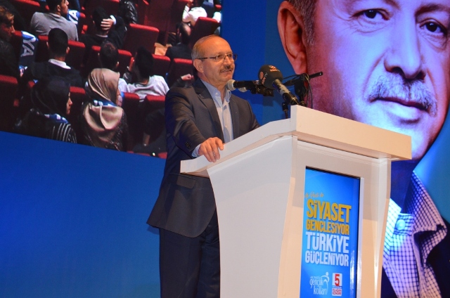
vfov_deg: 18.8
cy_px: 149
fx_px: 898
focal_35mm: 72
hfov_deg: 28.1
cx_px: 225
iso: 1600
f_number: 5.3
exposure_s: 1/60
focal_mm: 48
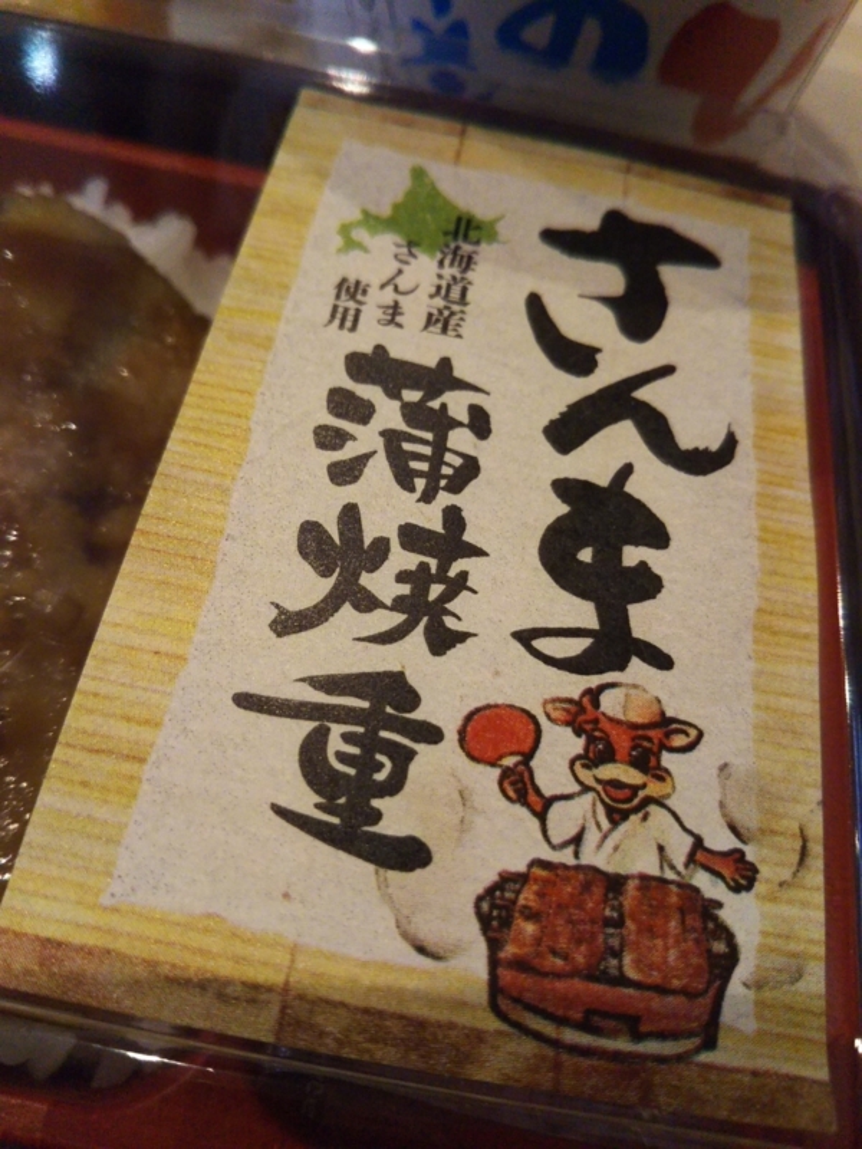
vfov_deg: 60.0
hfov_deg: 46.8
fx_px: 996
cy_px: 574
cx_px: 431
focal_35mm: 30
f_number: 2.2
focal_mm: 4
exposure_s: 1/120
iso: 200
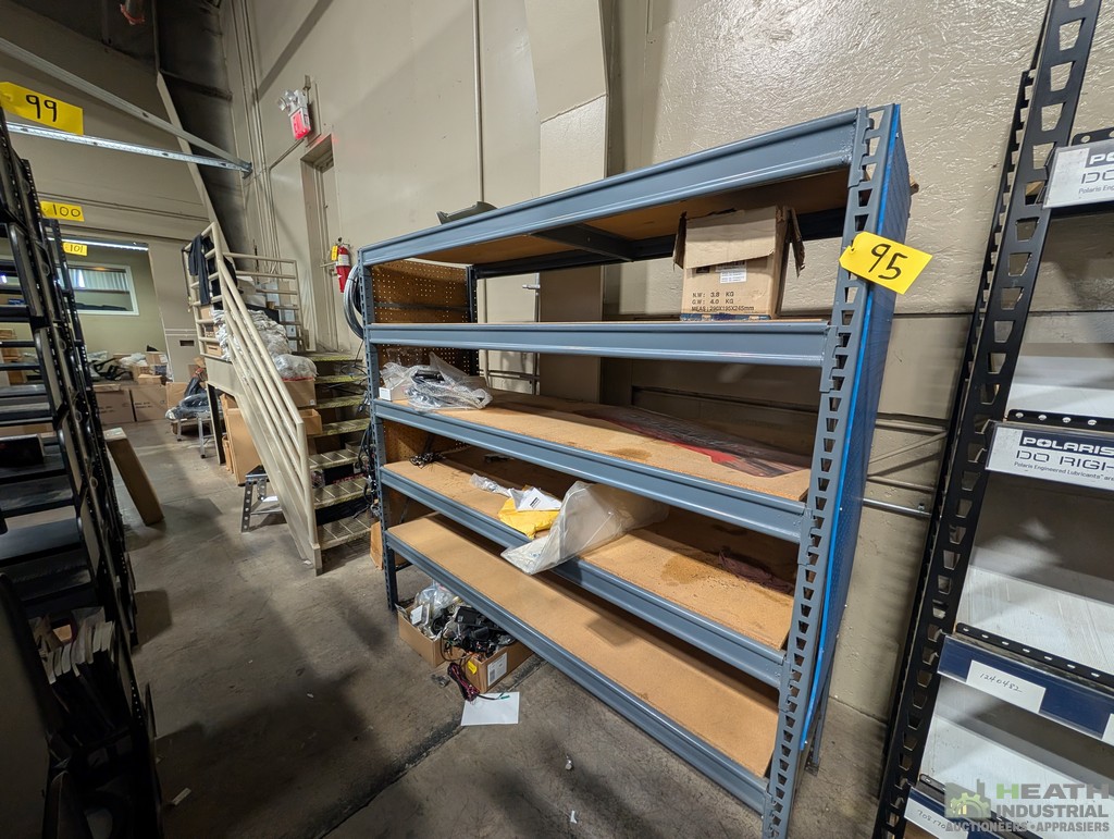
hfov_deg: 110.5
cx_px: 557
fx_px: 387
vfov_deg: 94.6
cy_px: 420
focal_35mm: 12
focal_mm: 2.02
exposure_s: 1/60
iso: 109
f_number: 1.7
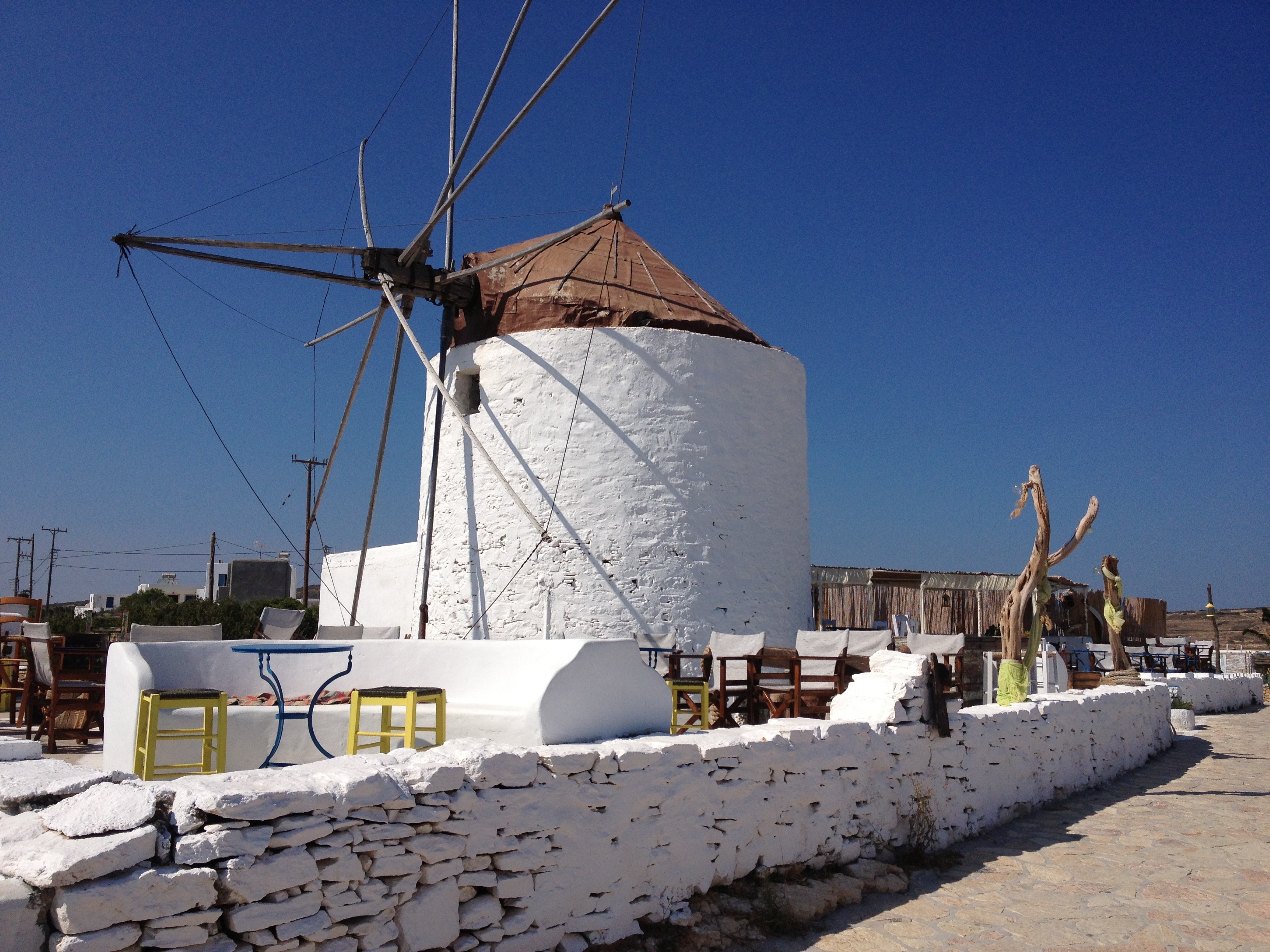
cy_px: 476
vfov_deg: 40.7
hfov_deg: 52.6
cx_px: 635
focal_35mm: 35
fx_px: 1284
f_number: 2.4
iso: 50
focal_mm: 4.28
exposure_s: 1/5025
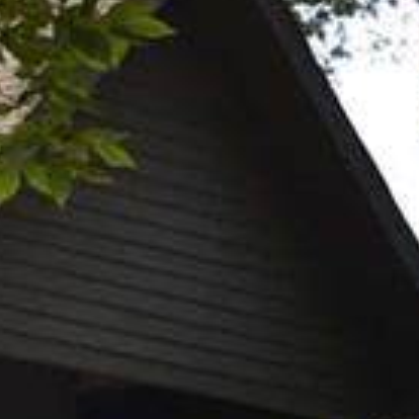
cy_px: 185
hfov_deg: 6.8
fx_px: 3355
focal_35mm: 245
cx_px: -556
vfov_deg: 7.1
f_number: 5
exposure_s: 1/200
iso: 100
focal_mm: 26
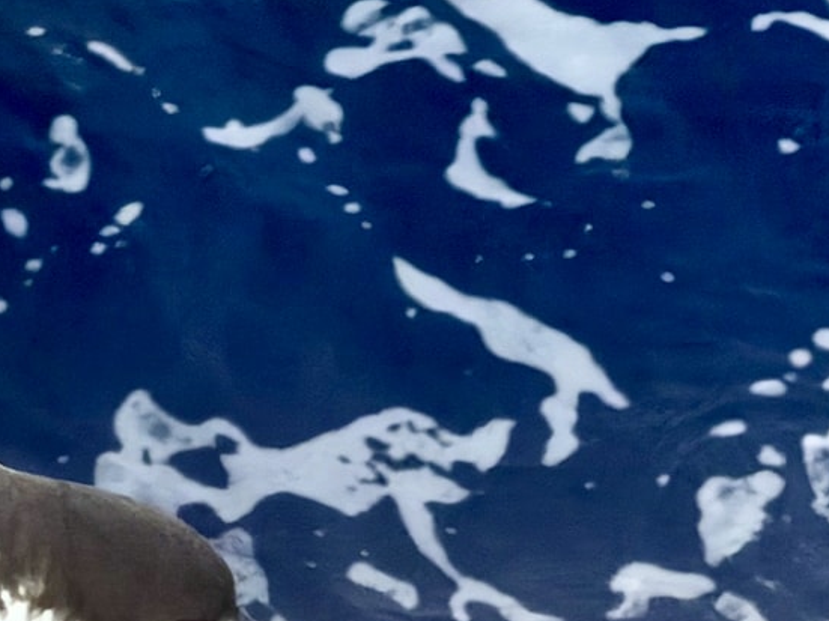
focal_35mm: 697
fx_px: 16688
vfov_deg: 2.1
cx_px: -33
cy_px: 884
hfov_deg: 2.8
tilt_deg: -61.1
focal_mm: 16.89
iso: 25
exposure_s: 1/639
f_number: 2.8
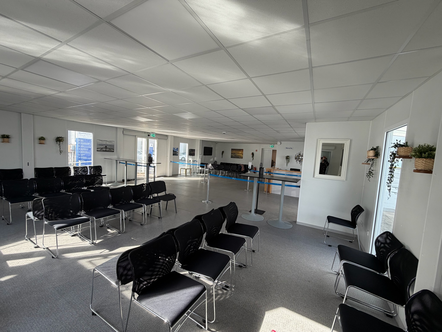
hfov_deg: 102.1
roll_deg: -3.4
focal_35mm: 14
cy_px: 166
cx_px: 221
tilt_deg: -5.5
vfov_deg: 85.7
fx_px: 179
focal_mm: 2.22
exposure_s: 1/121
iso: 50
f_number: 2.2
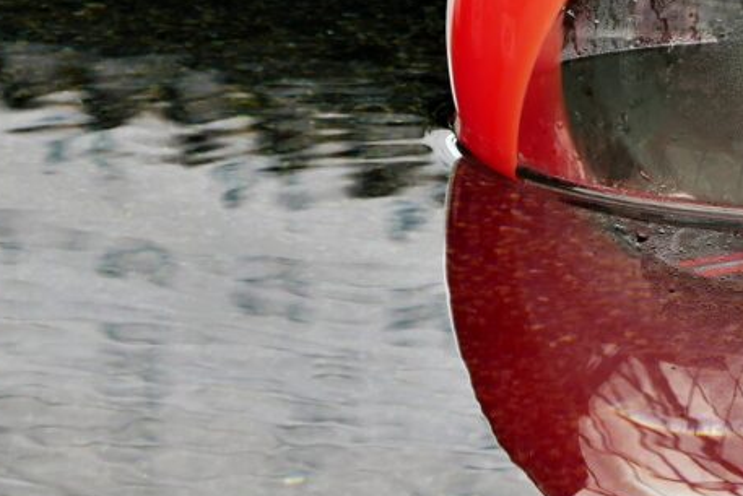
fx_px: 8980
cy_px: 159
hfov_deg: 4.7
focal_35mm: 435
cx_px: 654
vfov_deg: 3.2
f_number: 6.3
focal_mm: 70.7
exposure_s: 1/125
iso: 250
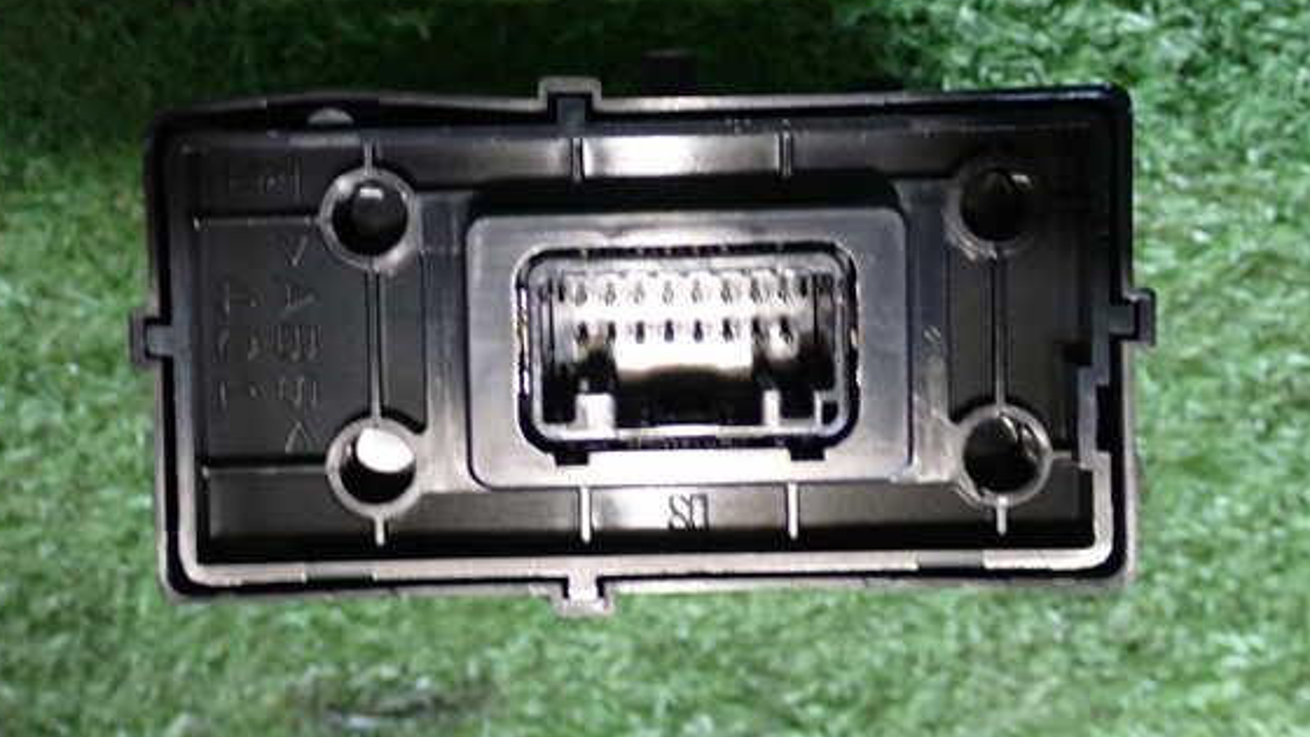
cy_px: 309
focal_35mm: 63
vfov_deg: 19.1
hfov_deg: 33.3
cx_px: 632
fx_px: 2188
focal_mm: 9.65
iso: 800
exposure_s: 1/13
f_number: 3.3
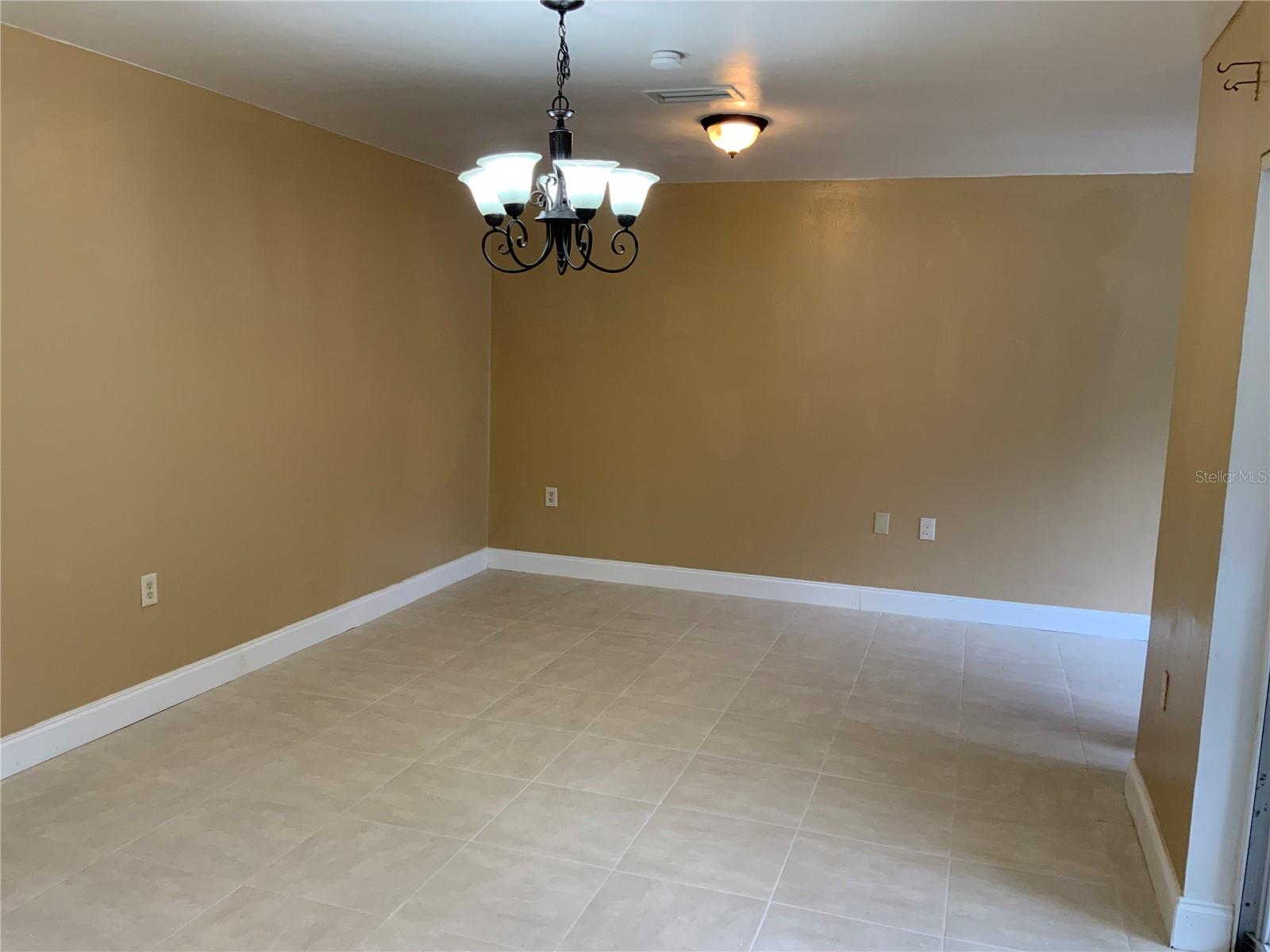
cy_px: 476
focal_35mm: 29
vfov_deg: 48.2
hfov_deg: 61.7
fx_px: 1064
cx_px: 635
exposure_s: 1/60
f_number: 1.8
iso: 50
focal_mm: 3
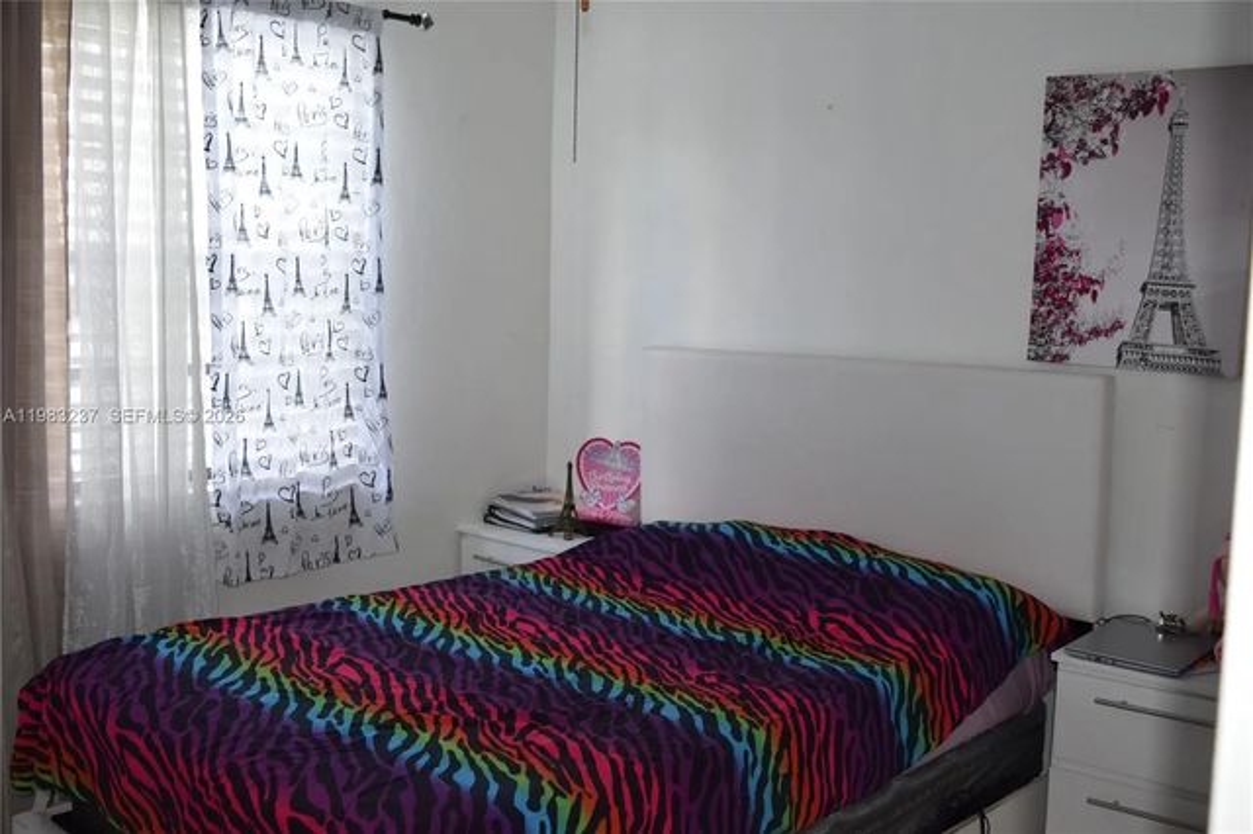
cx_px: 626
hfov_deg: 53.2
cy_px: 417
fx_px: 1252
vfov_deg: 36.8
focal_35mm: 36
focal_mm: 24
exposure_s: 1/125
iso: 800
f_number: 5.6
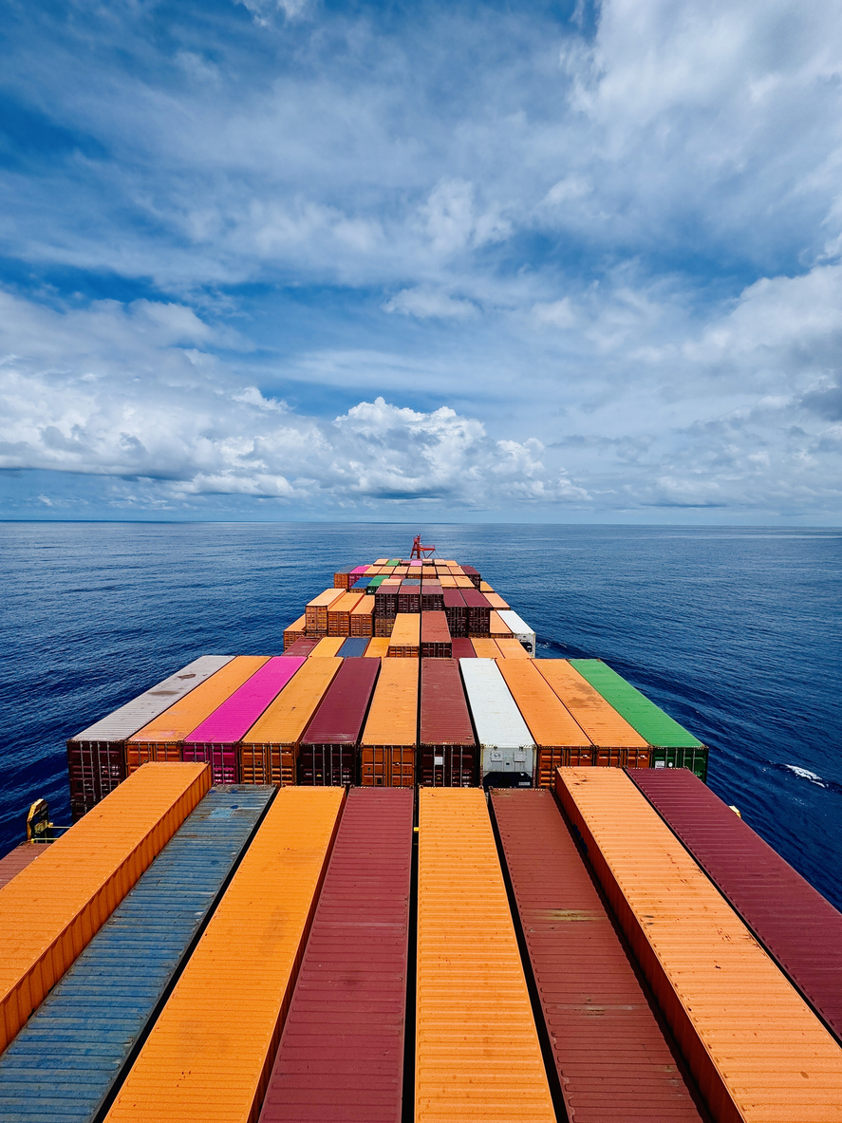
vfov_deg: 102.1
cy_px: 562
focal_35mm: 14
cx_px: 421
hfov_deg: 85.7
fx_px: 454
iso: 40
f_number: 2.2
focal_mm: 2.22
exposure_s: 1/3906
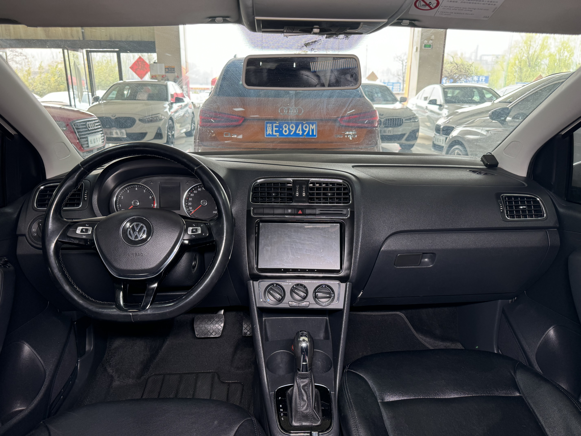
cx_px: 290
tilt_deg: -16.9
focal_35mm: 24
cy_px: 218
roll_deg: -0.3
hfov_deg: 71.6
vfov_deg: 56.8
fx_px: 403
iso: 100
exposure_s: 1/121
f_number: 1.78
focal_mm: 6.76
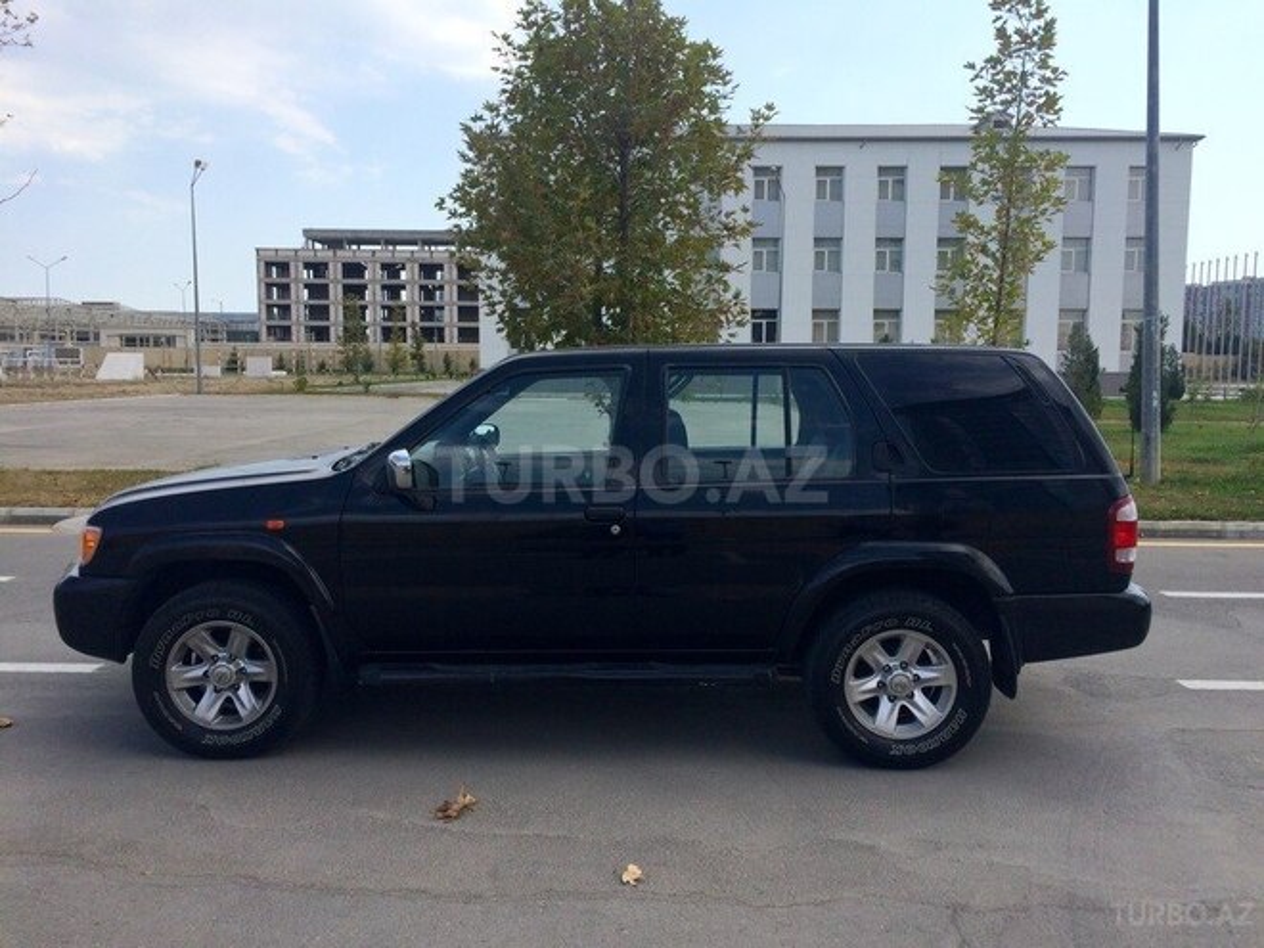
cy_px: 474
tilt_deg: -8.6
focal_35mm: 29
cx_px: 632
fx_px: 1059
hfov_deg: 61.7
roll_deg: -0.1
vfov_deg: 48.2
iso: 32
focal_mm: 4.15
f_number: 2.2
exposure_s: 1/1208
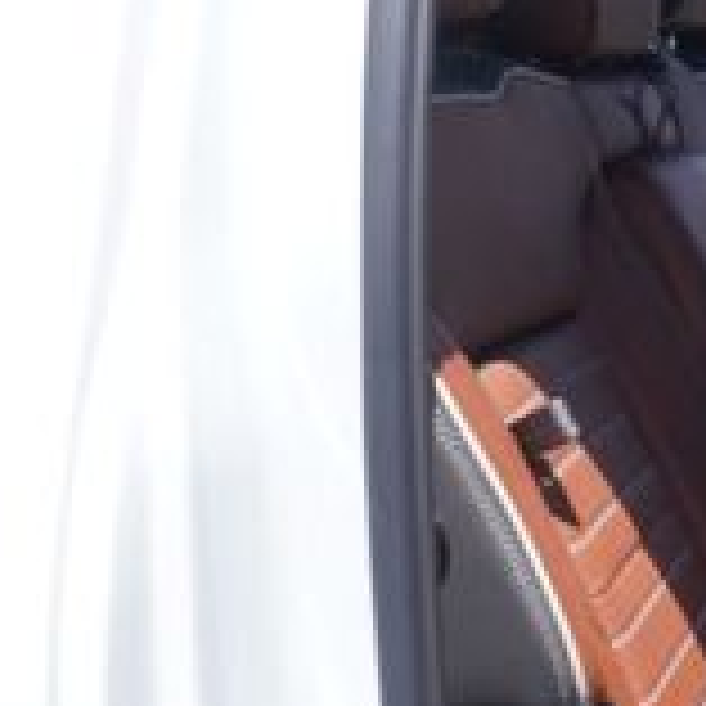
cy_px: 369
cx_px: 1151
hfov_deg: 17.9
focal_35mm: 83
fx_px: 1915
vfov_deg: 20.9
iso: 100
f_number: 6.3
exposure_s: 1/160
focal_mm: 16
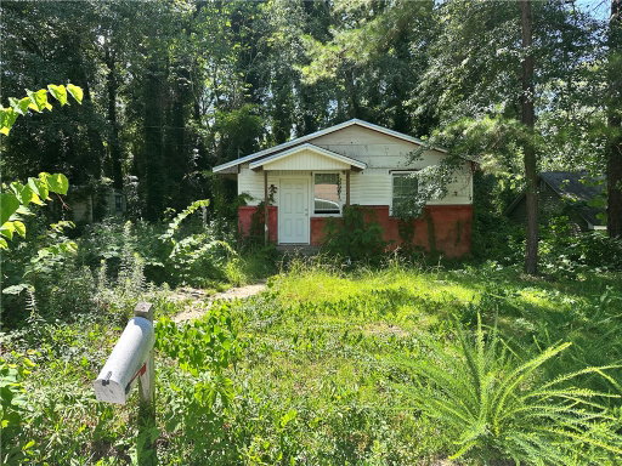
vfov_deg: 56.8
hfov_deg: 71.6
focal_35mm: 24
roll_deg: -0.3
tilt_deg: -3.5
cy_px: 233
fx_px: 431
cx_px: 311
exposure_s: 1/935
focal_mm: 6.86
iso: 80
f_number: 1.78
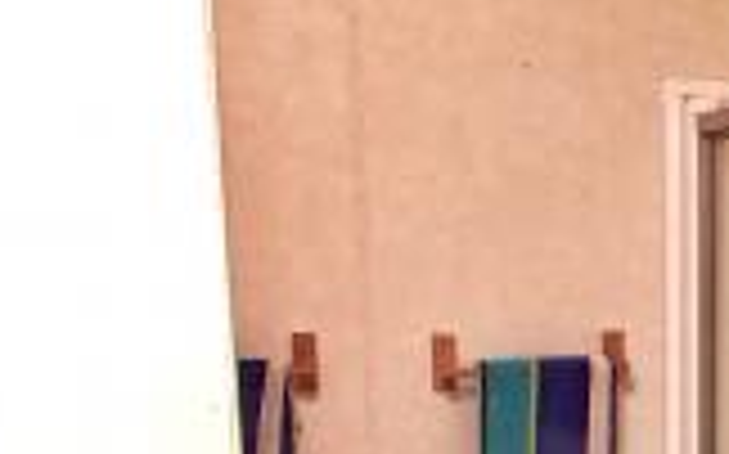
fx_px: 2184
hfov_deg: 18.2
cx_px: 806
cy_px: 614
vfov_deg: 11.5
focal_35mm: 110
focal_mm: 4.15
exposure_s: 1/17
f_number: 2.2
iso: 250
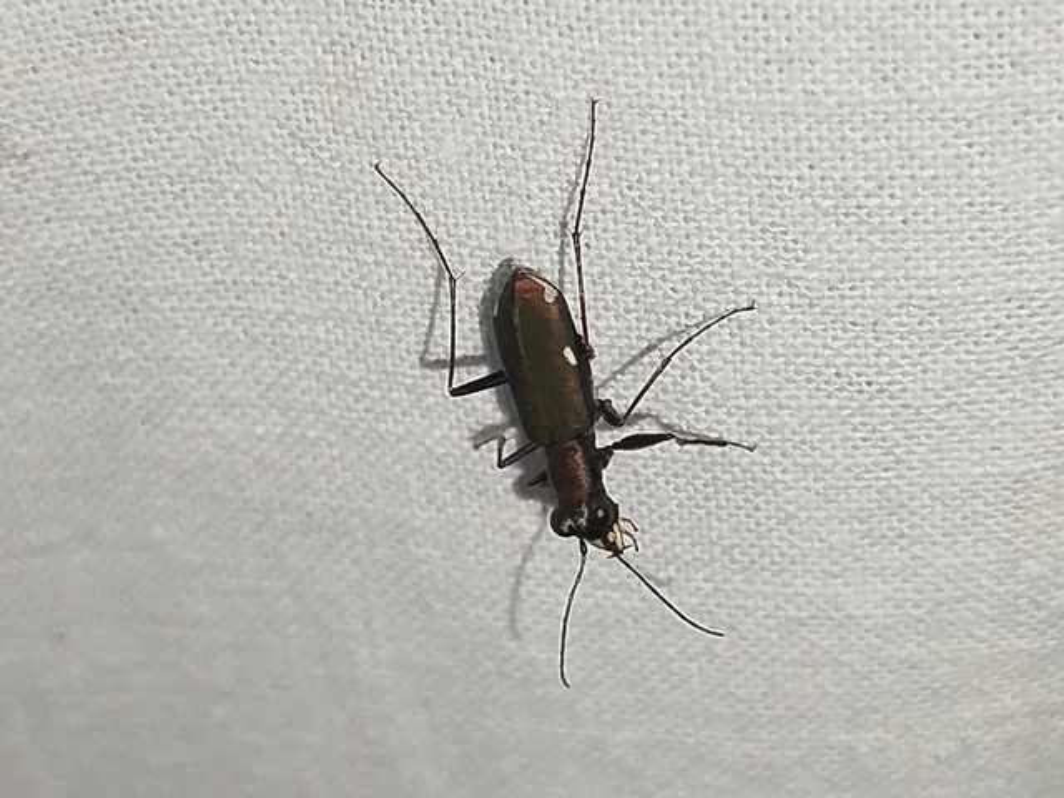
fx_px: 3166
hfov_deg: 19.1
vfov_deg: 14.4
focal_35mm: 103
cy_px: 399
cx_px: 532
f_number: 1.7
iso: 125
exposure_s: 1/50
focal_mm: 5.31
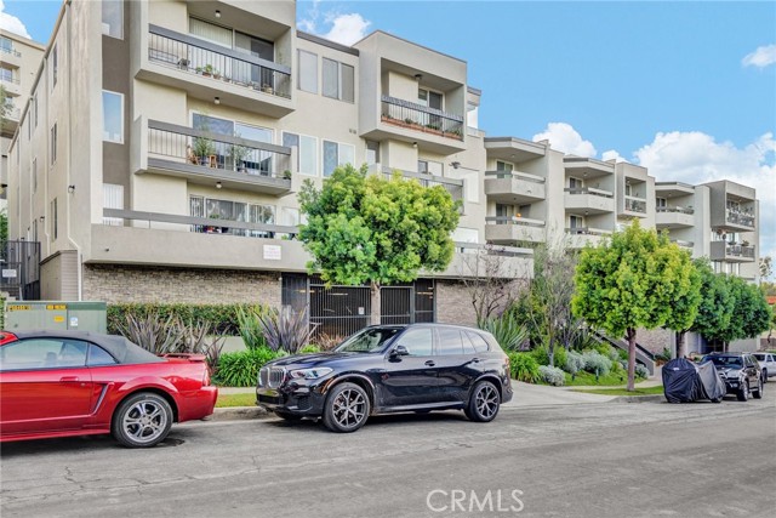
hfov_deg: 76.1
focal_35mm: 23
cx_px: 388
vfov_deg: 55.1
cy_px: 259
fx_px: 496
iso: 100
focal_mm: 23
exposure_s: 1/8
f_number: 10
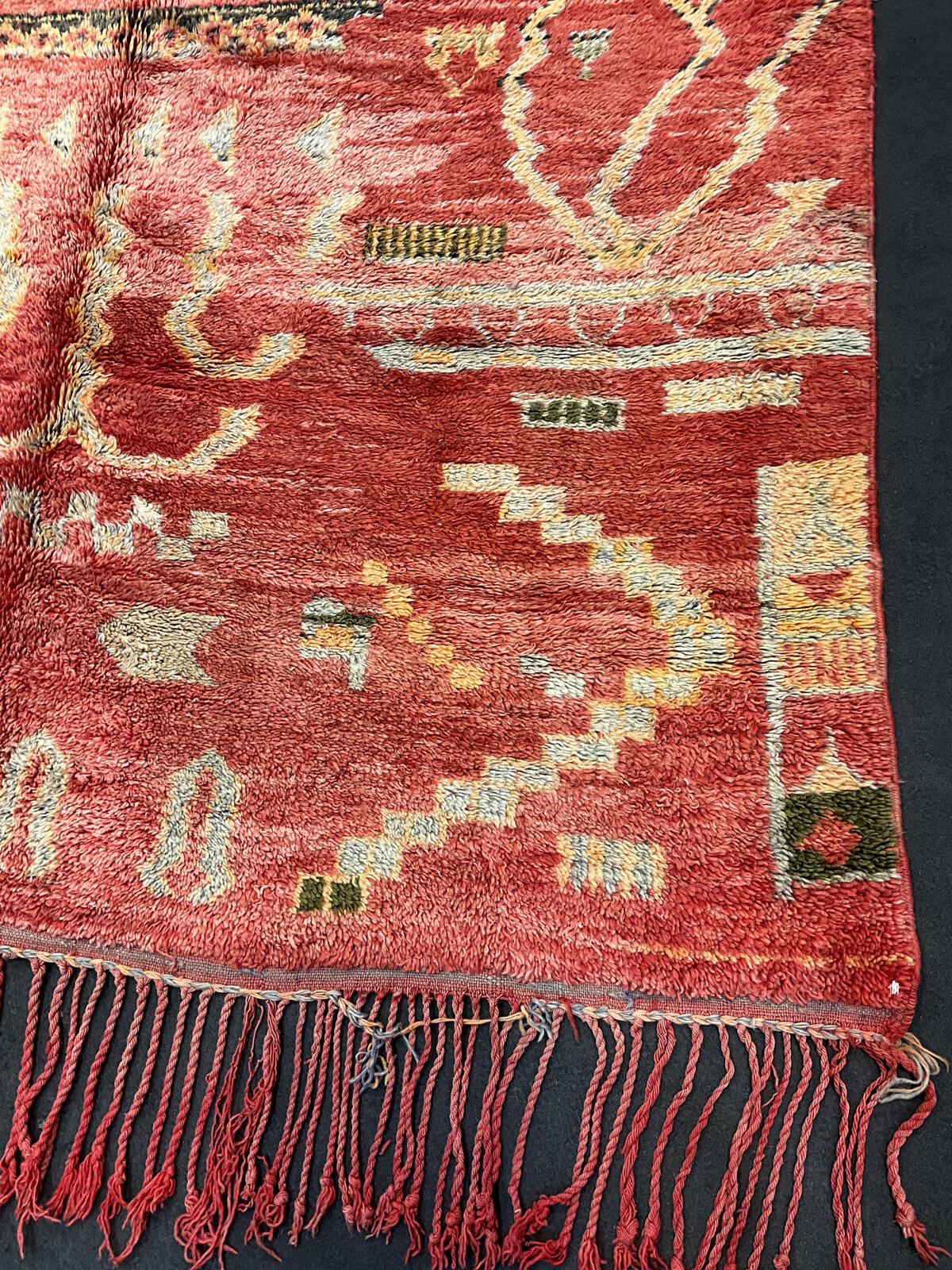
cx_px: 476
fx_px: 1063
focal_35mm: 29
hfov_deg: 48.2
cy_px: 635
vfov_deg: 61.7
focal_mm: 3
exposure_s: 1/60
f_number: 1.8
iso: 80
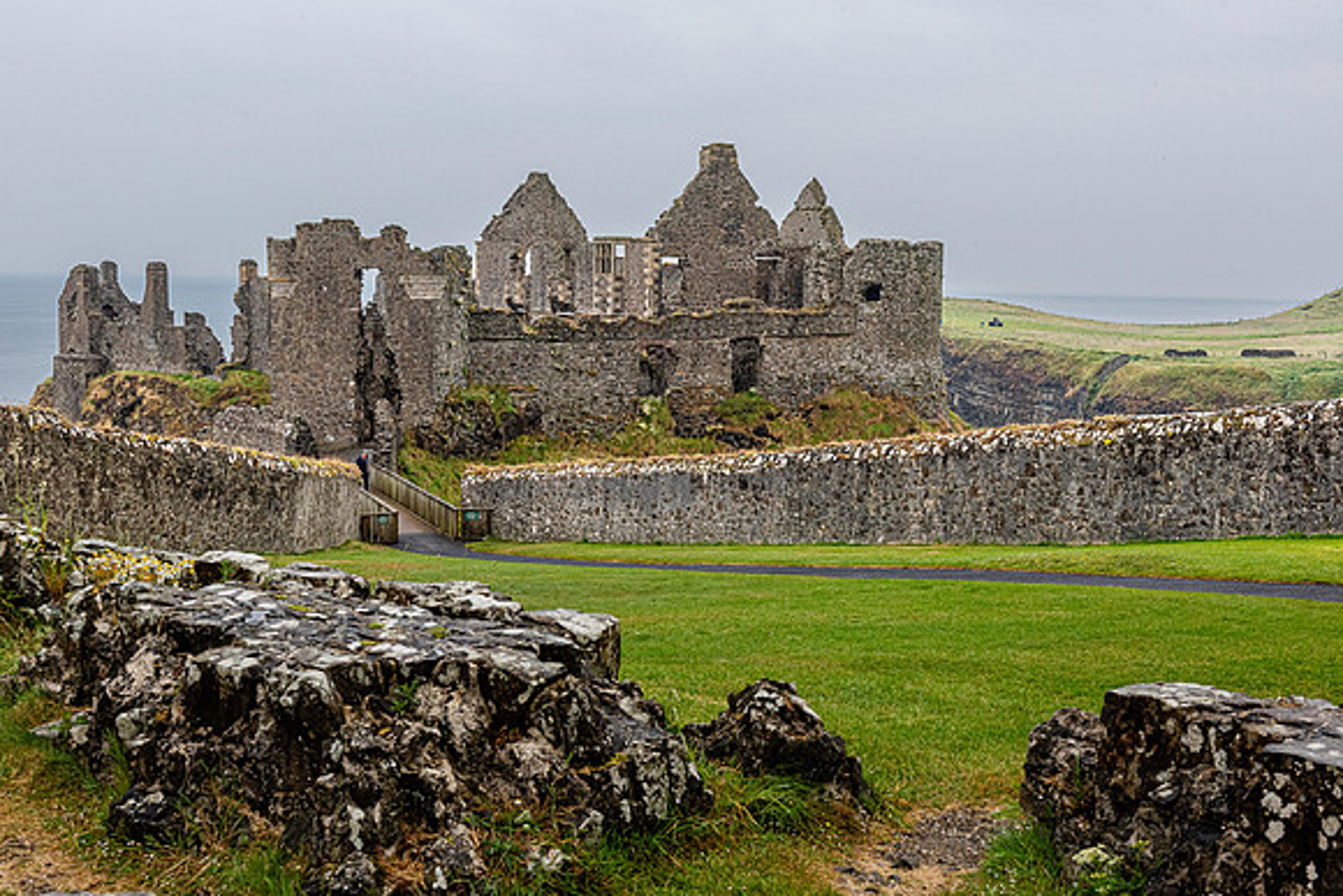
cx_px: 672
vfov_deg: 30.5
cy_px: 448
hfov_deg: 44.5
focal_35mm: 44
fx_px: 1642
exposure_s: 1/320
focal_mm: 44
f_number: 11
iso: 800
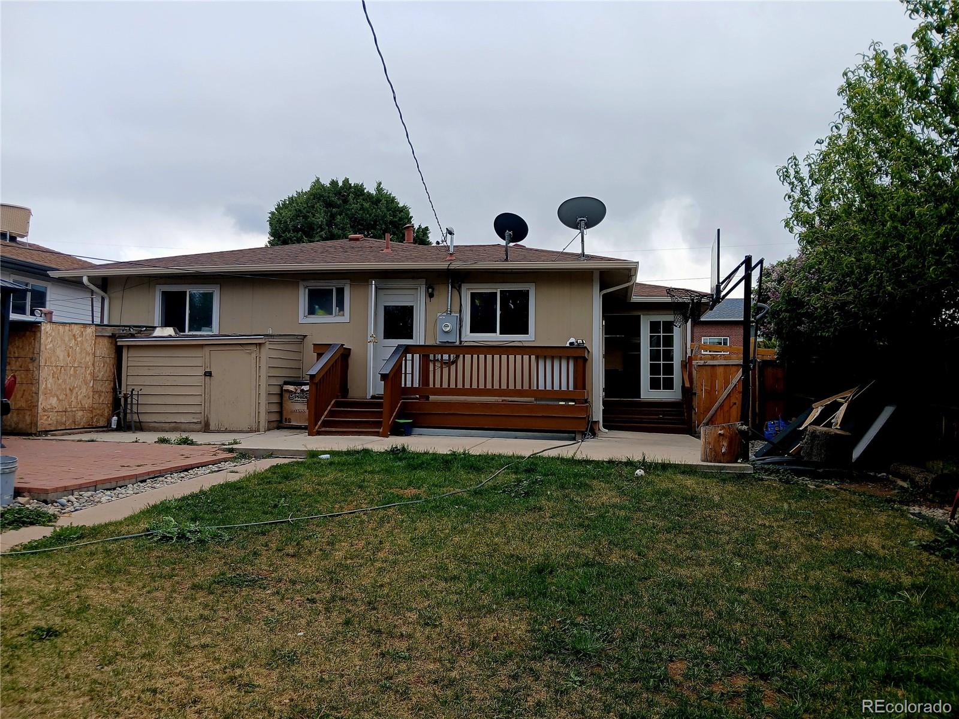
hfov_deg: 67.3
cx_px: 480
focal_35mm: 26
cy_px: 360
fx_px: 720
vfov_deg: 53.1
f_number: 1.8
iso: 20
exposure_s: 1/400
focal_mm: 3.98
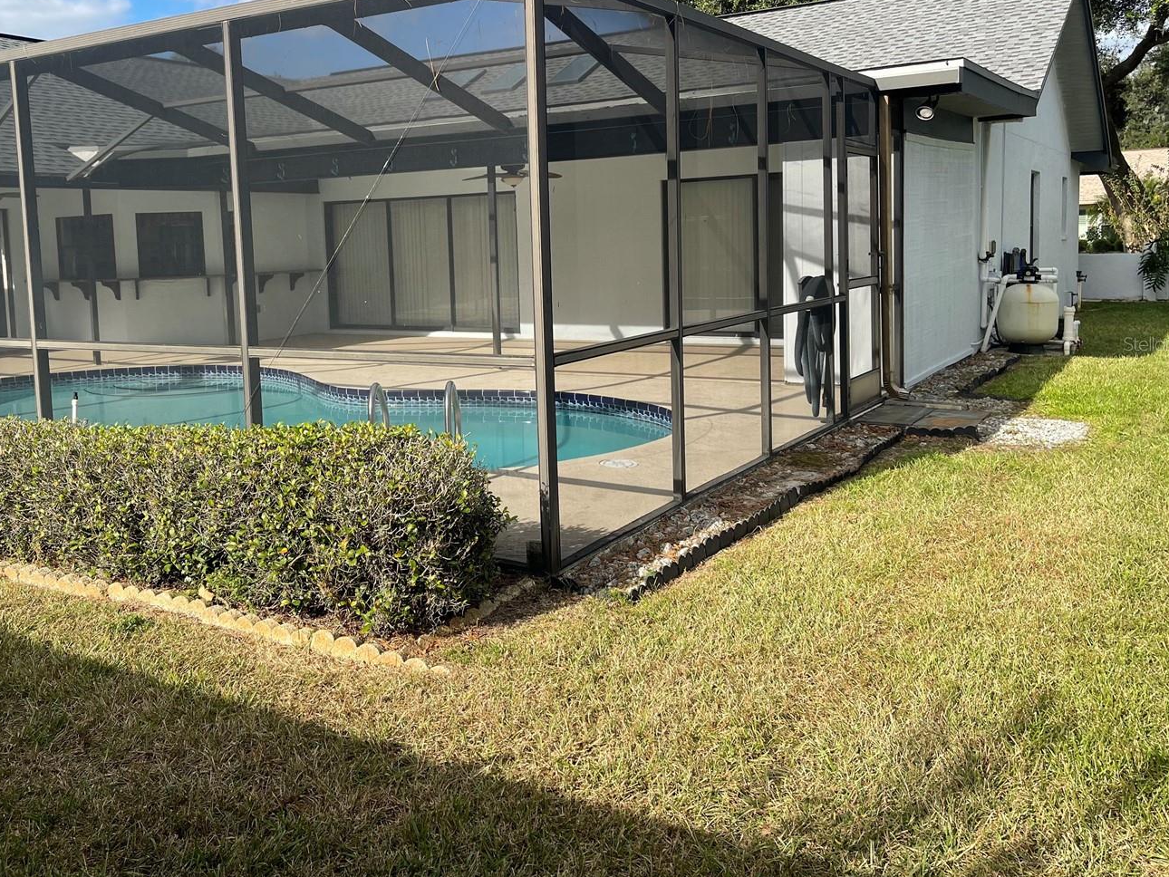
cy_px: 343
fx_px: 1047
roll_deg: +2.0
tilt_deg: -4.2
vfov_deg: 45.2
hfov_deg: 58.0
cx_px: 484
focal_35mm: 31
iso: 32
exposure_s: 1/2336
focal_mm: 5.1
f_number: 1.6
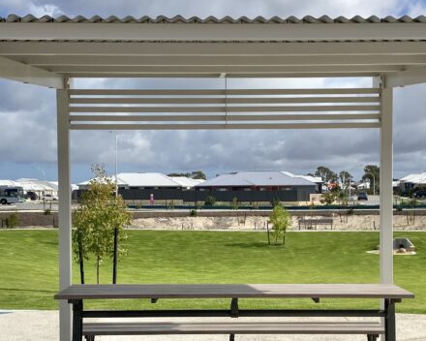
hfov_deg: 31.9
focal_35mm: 59
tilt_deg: -2.9
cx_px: 232
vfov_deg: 25.7
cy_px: 224
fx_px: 744
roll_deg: +0.3
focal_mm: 4.25
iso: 32
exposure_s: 1/5025
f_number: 1.8
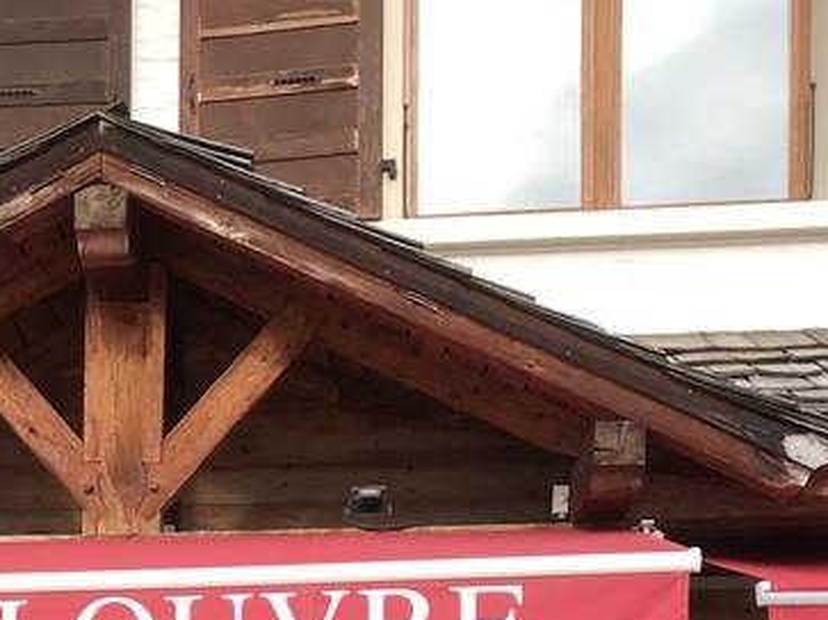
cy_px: 873
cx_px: 105
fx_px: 1889
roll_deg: -1.4
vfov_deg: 17.2
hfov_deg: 24.1
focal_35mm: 79
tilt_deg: +2.8
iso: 20
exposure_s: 1/297
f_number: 1.8
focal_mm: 3.99
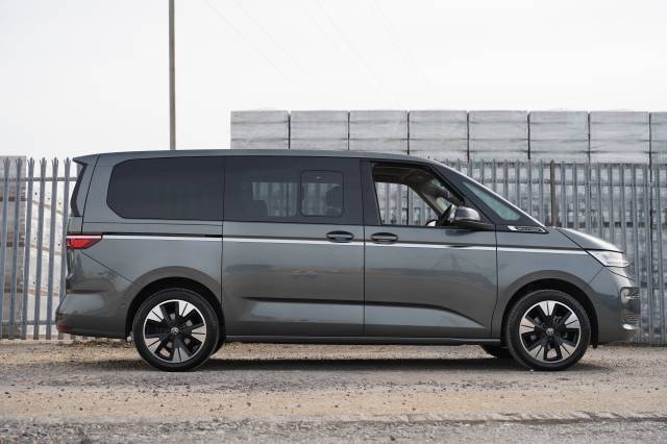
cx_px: 334
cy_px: 222
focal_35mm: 58
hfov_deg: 34.3
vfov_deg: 23.2
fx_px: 1080
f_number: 4.5
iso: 100
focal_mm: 58.3
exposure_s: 1/250
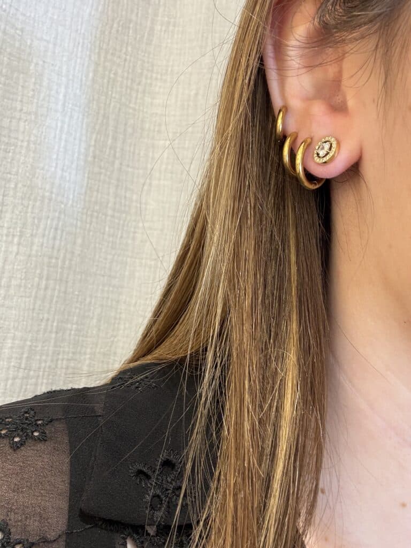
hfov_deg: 46.8
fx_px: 475
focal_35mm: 30
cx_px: 206
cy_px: 274
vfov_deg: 60.0
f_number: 1.9
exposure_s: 1/50
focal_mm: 2.69
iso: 160
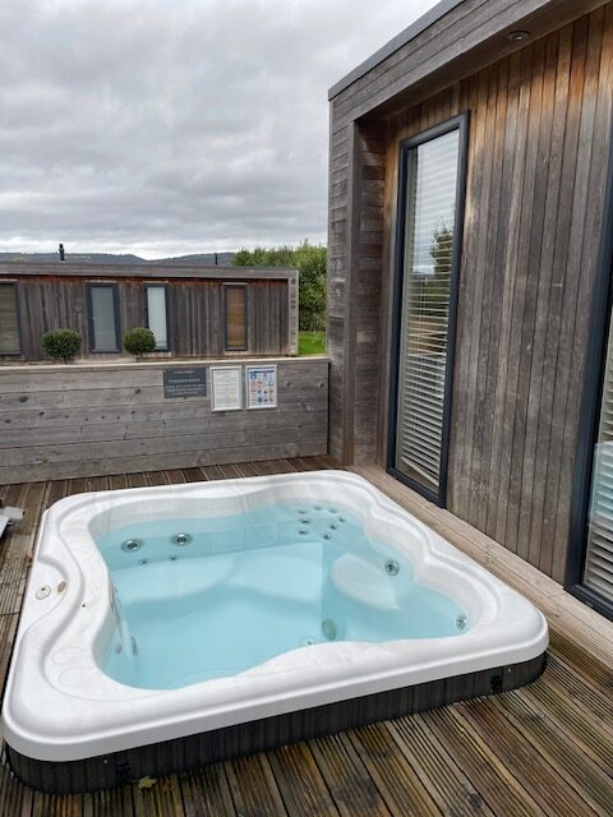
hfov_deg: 53.1
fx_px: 614
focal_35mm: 26
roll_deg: -0.5
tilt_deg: -10.7
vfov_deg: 67.3
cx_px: 306
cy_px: 408
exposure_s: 1/461
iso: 32
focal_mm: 4.2
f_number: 1.6
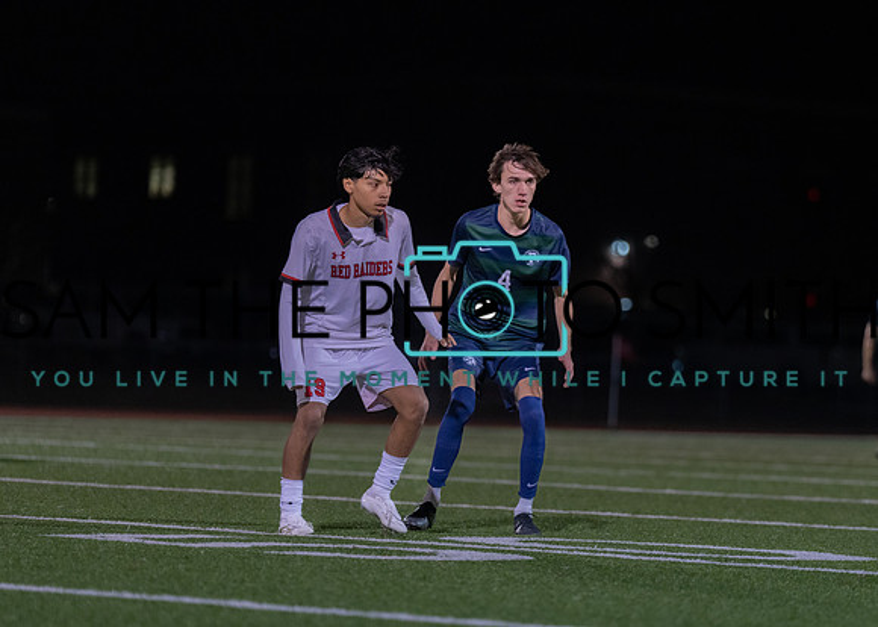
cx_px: 509
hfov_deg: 9.1
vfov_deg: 6.5
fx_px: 5528
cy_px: 330
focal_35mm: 222
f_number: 2.8
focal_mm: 157
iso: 2500
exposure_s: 1/1000
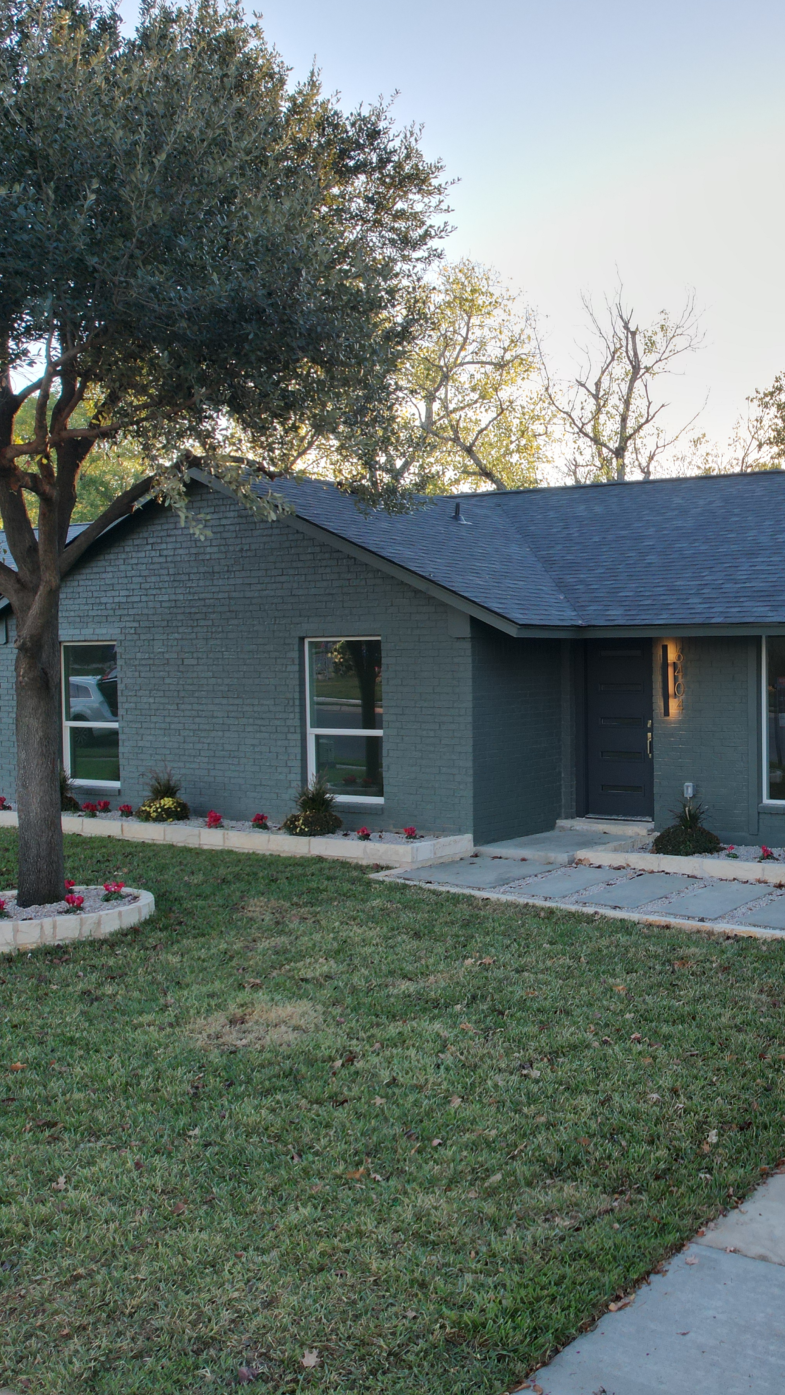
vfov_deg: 56.6
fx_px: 1295
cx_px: 723
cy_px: 695
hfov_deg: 31.9
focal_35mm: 35
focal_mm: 8.38
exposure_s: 1/125
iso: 100
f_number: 2.8
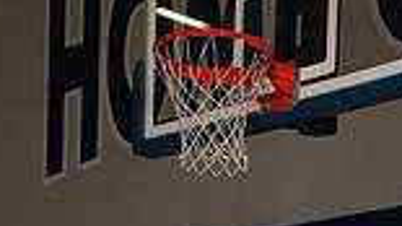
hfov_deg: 15.3
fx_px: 1492
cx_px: 267
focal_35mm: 140
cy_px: 579
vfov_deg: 7.9
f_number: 7.1
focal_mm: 46
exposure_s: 1/320
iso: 500
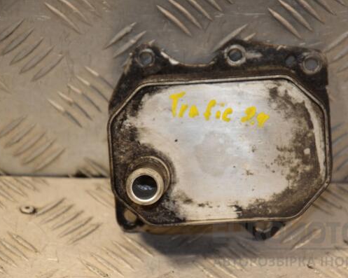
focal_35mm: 179
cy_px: 139
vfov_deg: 8.6
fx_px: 1838
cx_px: 200
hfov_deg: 10.8
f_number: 5.6
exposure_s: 1/200
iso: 800
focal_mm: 105
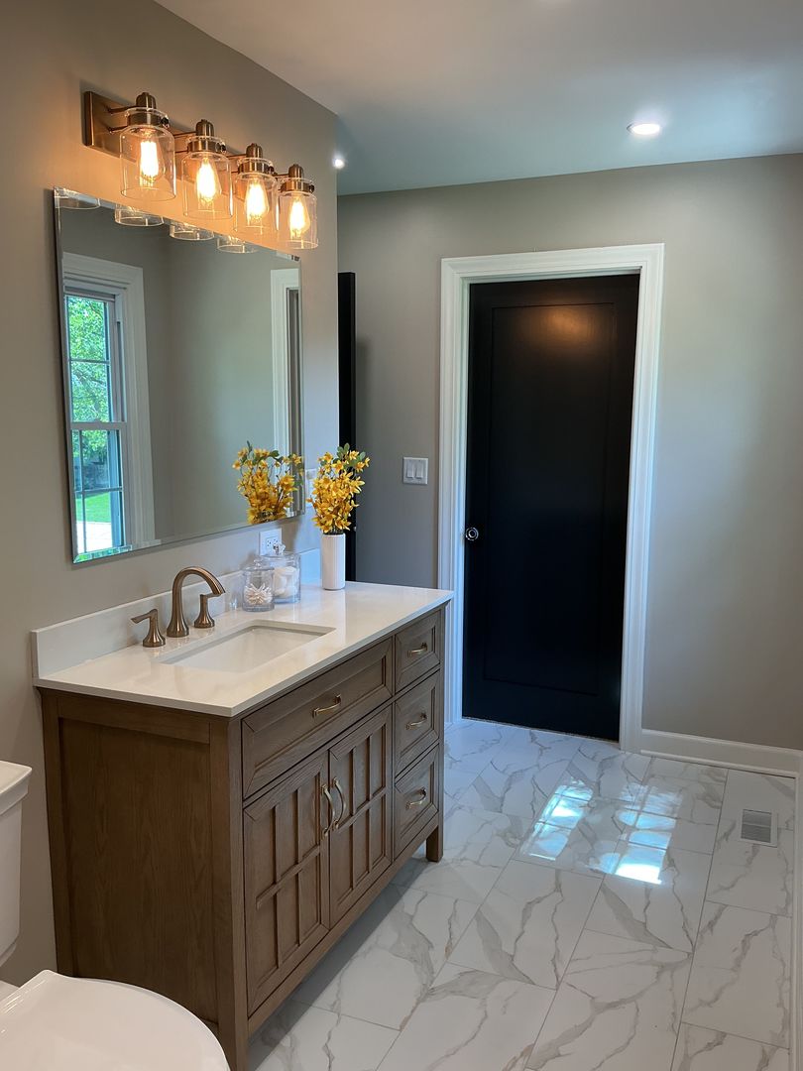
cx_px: 402
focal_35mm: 29
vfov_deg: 61.7
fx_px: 897
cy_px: 536
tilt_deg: -7.8
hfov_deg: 48.2
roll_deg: -0.5
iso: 64
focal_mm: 3
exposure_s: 1/120
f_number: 1.8
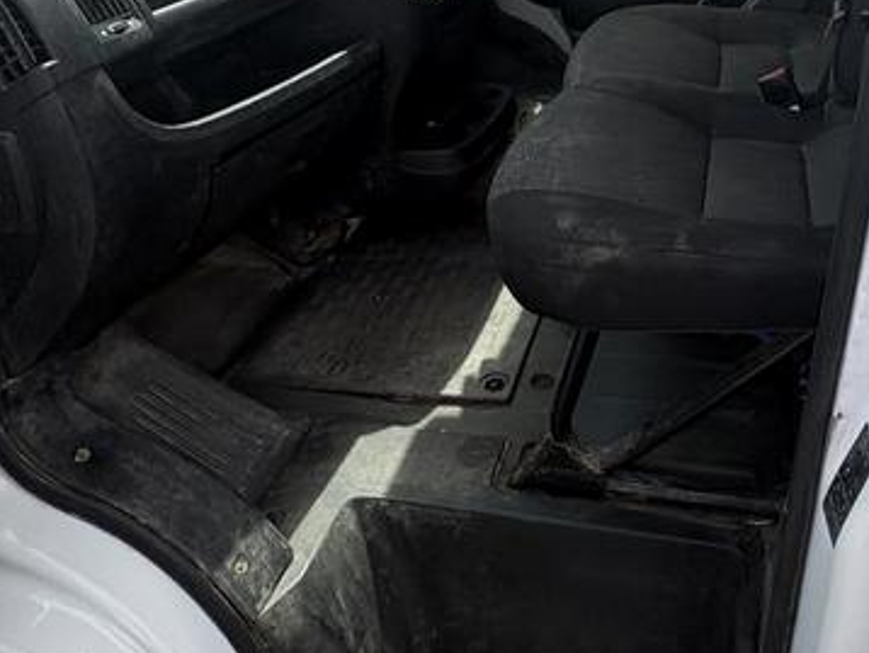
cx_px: 658
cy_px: -34
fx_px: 879
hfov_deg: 50.3
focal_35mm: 35
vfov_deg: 35.8
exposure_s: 1/669
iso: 40
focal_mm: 2.22
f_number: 2.2
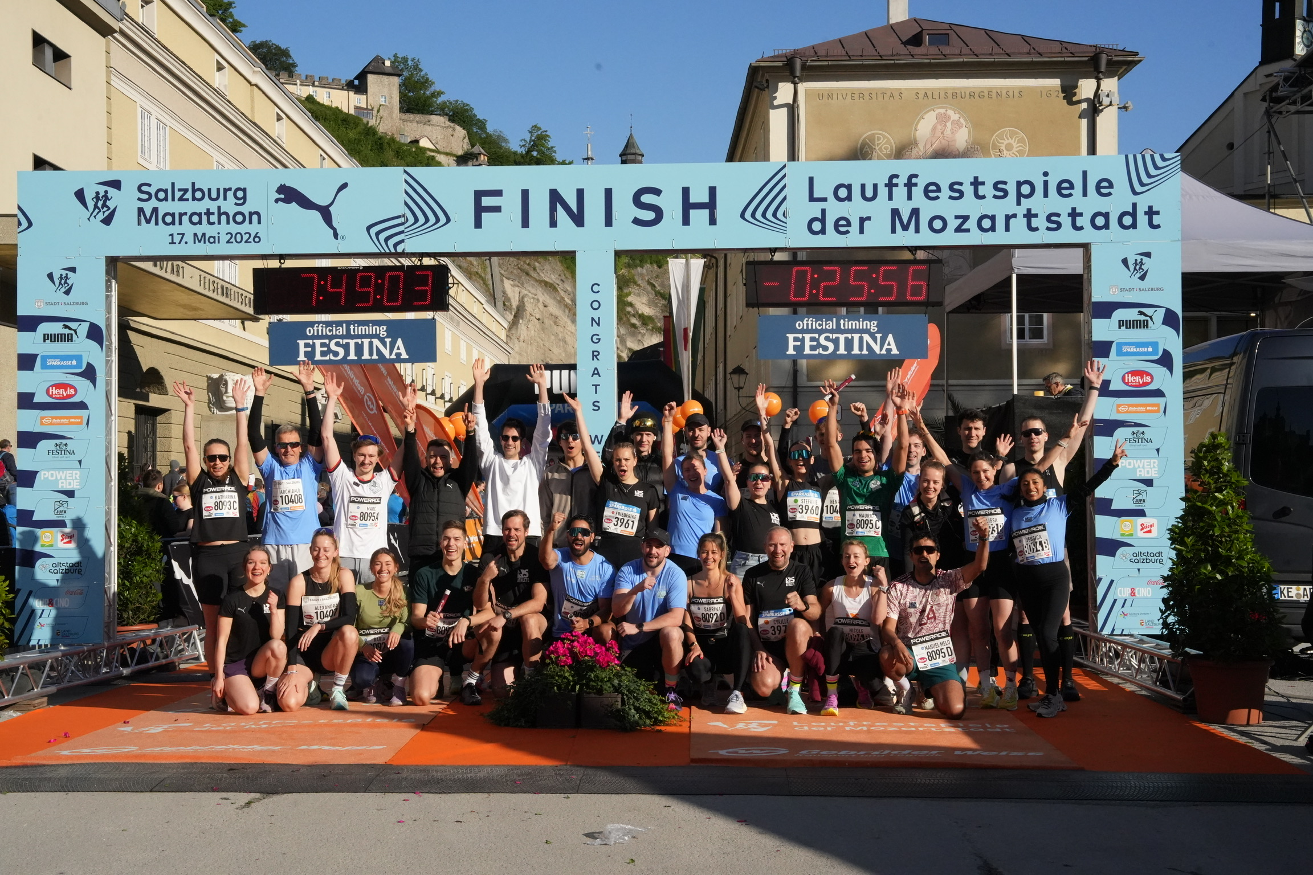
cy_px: 438
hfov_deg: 39.6
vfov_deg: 27.0
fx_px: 1823
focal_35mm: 50
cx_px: 656
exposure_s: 1/4000
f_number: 16
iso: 5000
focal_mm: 50
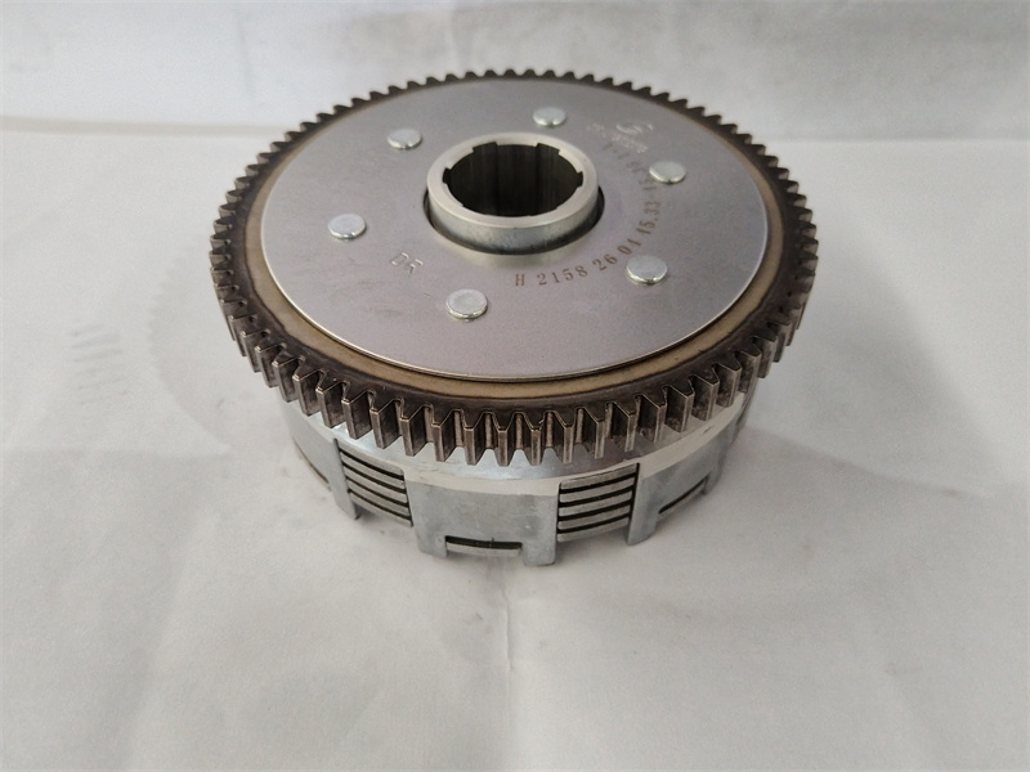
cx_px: 515
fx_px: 774
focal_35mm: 26
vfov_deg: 53.1
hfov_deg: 67.3
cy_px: 386
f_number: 1.9
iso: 6148
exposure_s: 1/100
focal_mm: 4.95
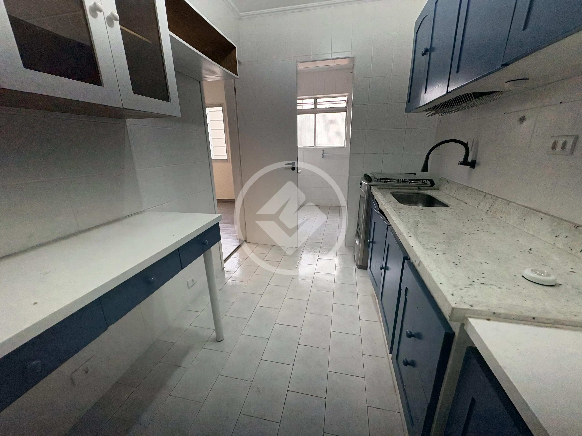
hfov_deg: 102.1
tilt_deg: -16.2
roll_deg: +1.9
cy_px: 218
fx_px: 235
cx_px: 291
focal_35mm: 14
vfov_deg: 85.7
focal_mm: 2.22
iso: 160
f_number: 2.2
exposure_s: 1/120
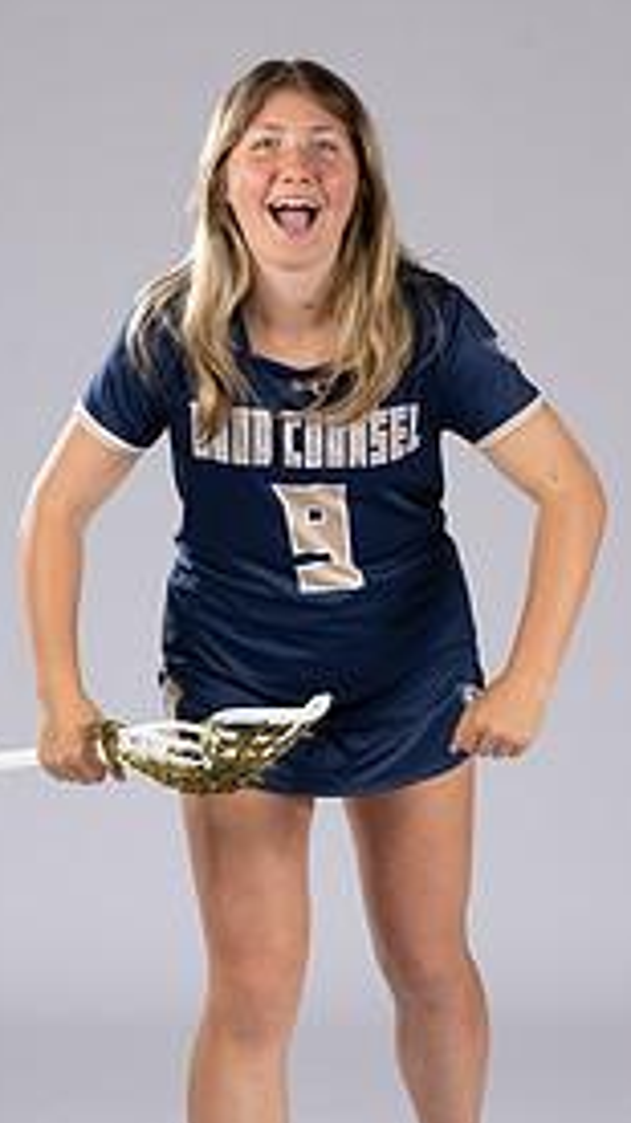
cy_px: 769
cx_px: 256
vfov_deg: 13.1
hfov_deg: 7.4
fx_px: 4884
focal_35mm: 164
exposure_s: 1/200
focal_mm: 96
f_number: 6.3
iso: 250
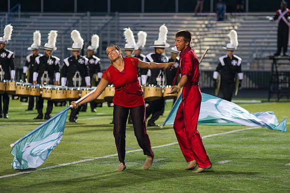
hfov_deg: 10.0
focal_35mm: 206
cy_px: 93
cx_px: 152
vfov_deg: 6.7
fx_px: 1656
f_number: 2.8
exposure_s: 1/160
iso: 1600
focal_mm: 145
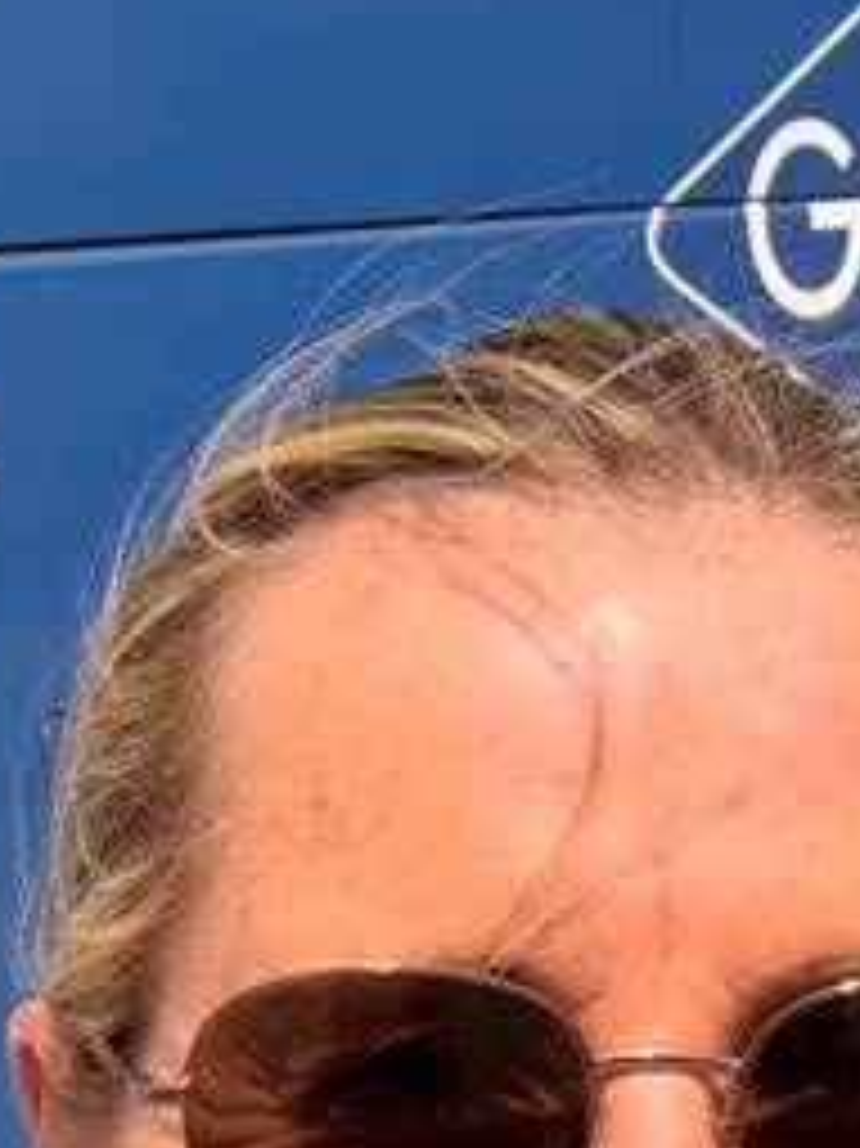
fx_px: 3746
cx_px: 1049
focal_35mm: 113
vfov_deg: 17.4
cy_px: 374
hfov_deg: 12.8
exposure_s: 1/1224
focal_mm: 2.71
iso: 25
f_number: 1.9
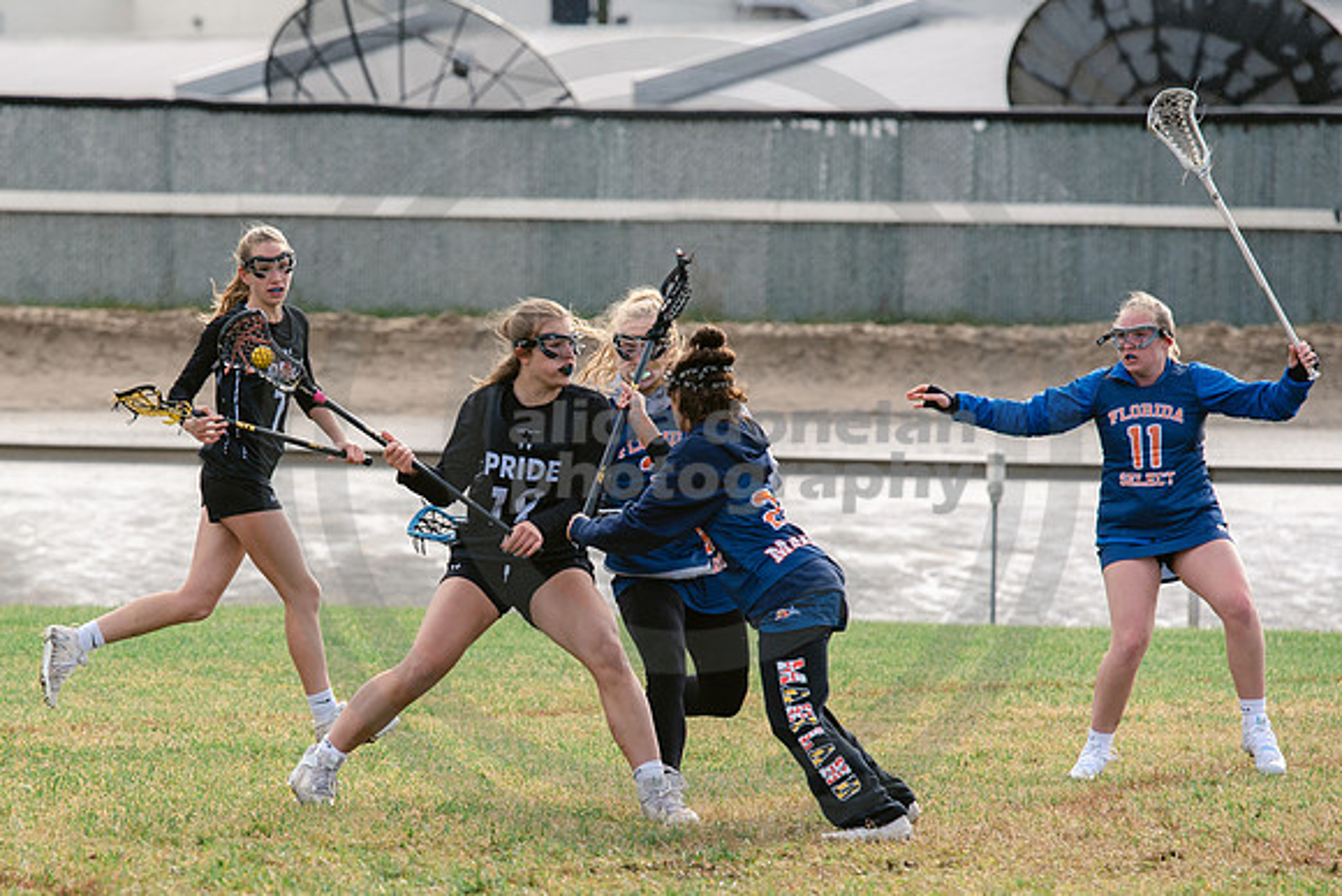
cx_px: 451
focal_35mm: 308
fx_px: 11490
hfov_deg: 6.7
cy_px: 603
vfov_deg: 4.5
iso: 400
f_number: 5
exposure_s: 1/1600
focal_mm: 200
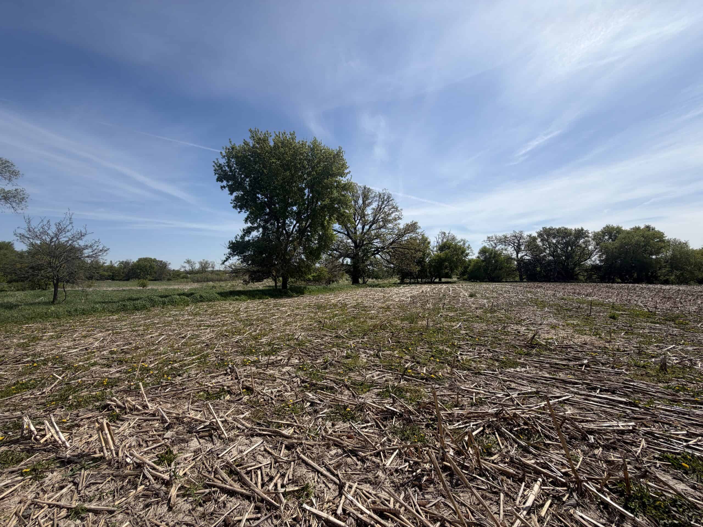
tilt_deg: +3.2
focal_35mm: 14
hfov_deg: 102.1
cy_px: 264
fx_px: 284
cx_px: 352
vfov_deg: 85.7
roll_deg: +0.2
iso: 20
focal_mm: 2.22
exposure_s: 1/1235
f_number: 2.2
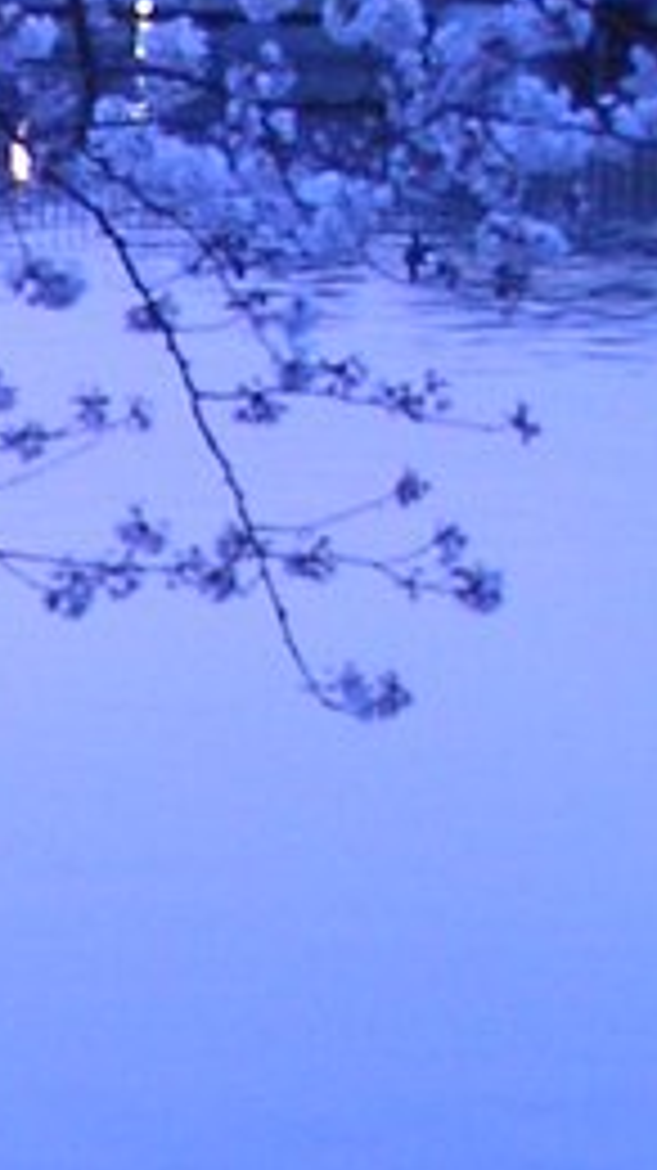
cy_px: 1287
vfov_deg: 13.0
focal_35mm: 163
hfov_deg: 6.9
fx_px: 5055
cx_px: -1066
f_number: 2.8
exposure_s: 1/10
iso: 100
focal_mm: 6
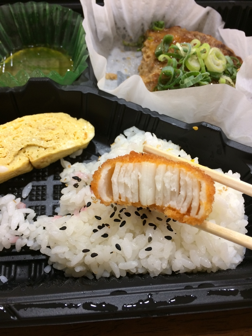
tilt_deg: -64.8
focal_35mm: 29
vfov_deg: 61.7
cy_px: 168
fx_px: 281
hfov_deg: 48.2
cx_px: 126
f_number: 2.2
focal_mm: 4.15
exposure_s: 1/30
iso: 80
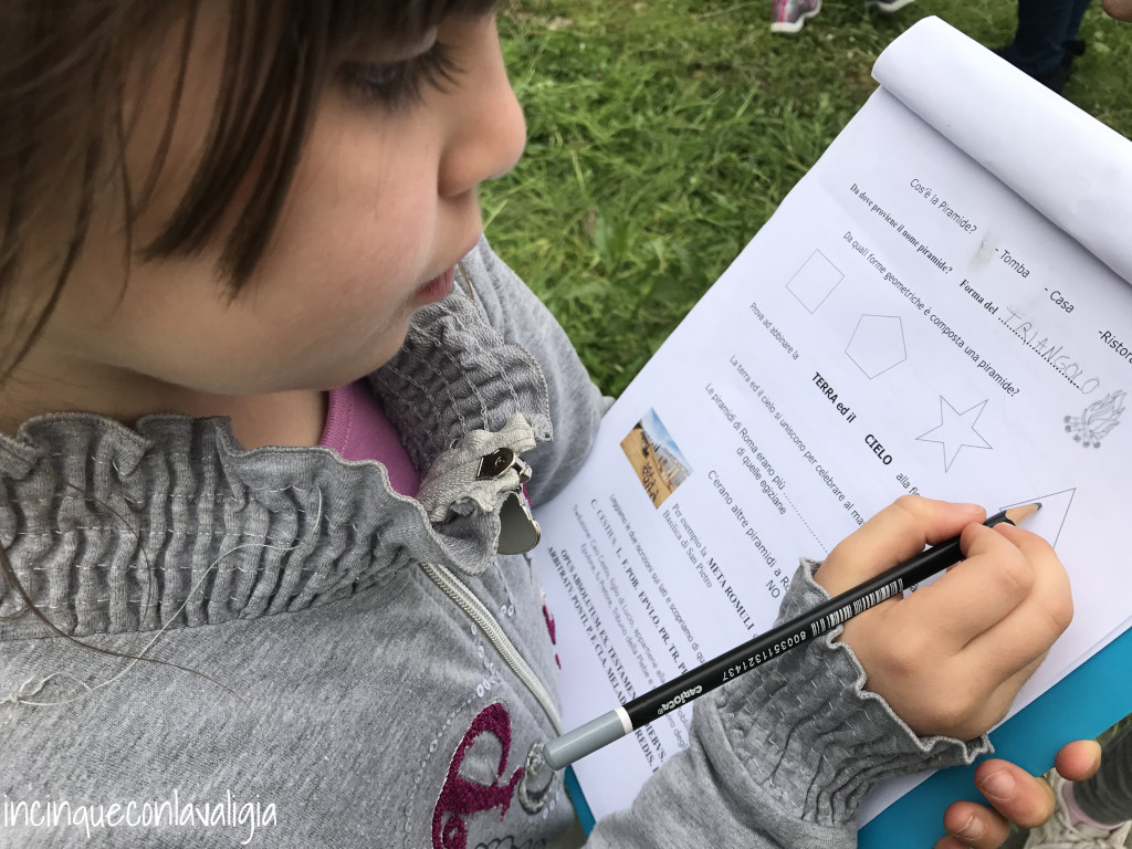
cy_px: 424
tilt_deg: -48.6
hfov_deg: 63.4
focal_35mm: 28
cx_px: 566
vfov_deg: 49.7
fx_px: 916
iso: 20
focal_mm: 3.99
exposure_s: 1/1018
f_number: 1.8
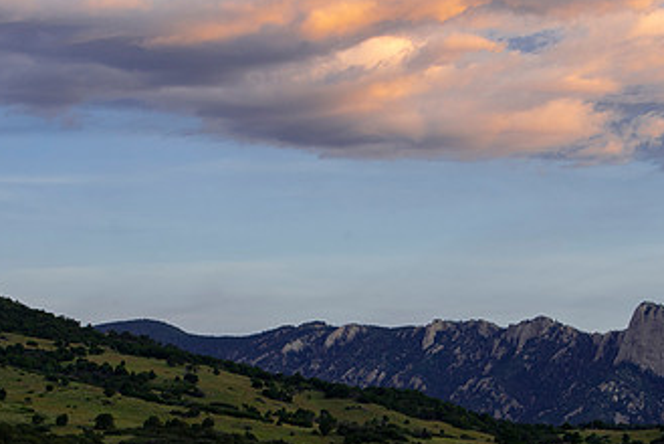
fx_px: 3415
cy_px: 330
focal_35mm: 185
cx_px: 400
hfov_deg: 11.1
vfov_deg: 7.4
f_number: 16
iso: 100
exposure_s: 1/4
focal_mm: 70
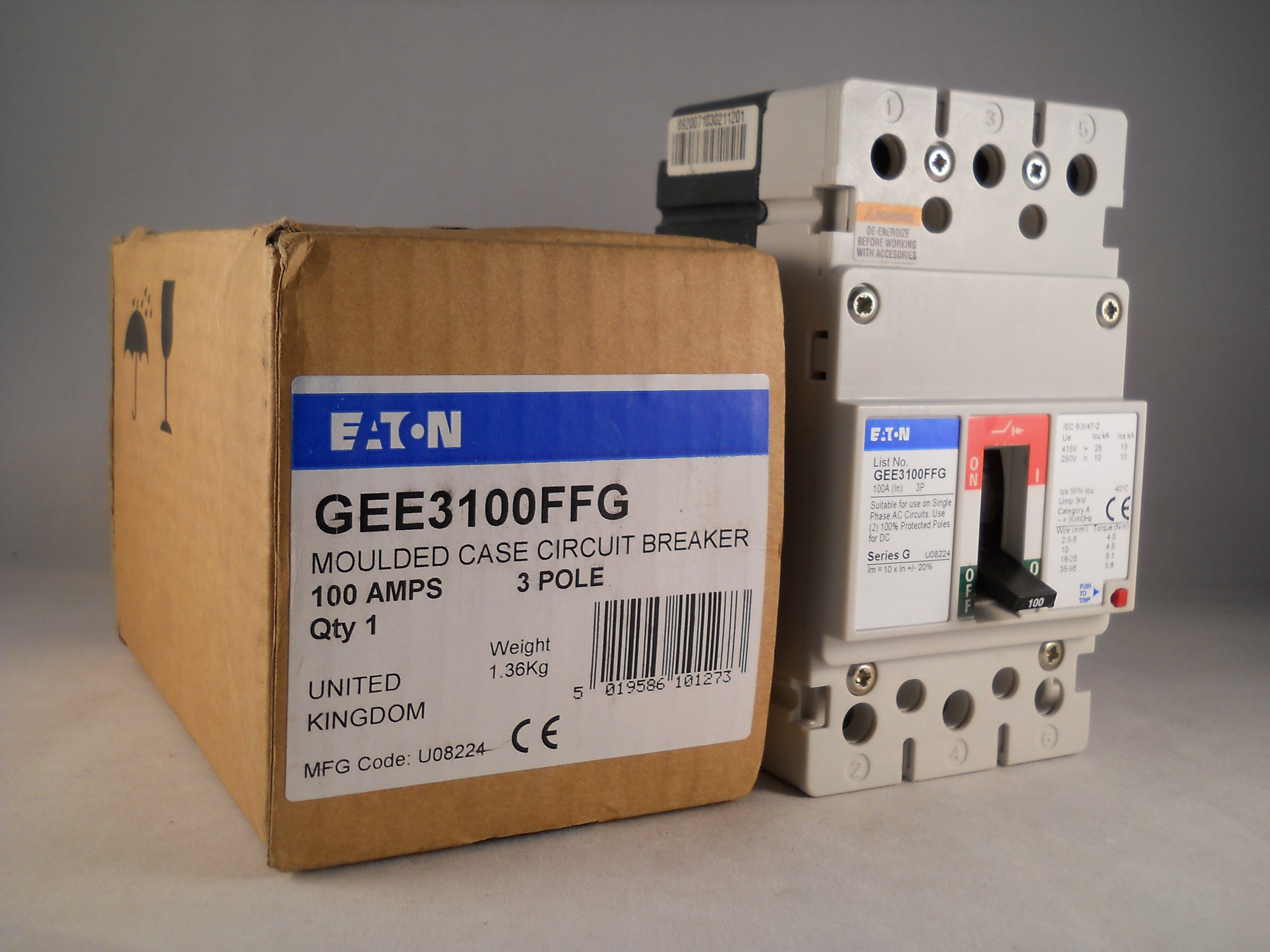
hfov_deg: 45.8
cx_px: 635
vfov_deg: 35.1
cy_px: 476
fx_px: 1504
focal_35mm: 41
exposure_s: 1/40
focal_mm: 6.72
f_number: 3.1
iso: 80
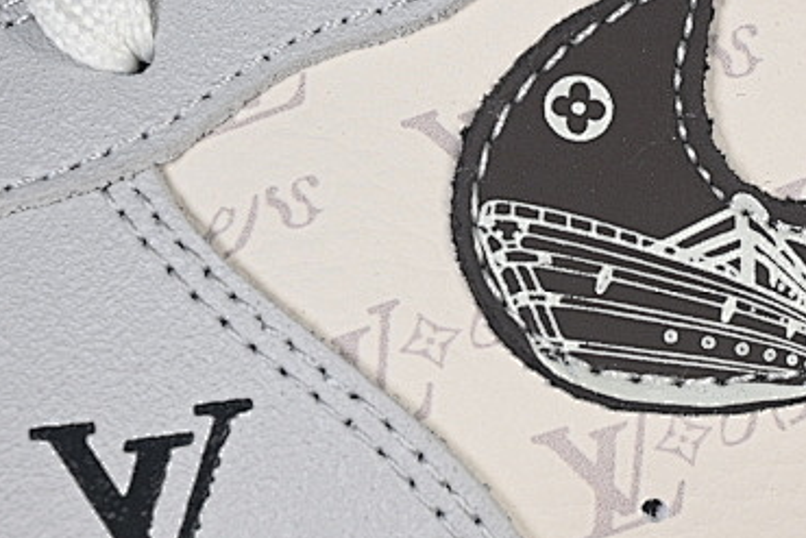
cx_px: 699
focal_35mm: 219
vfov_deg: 6.3
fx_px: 4905
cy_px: 292
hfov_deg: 9.4
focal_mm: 50
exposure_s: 1/80
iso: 160
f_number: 7.1
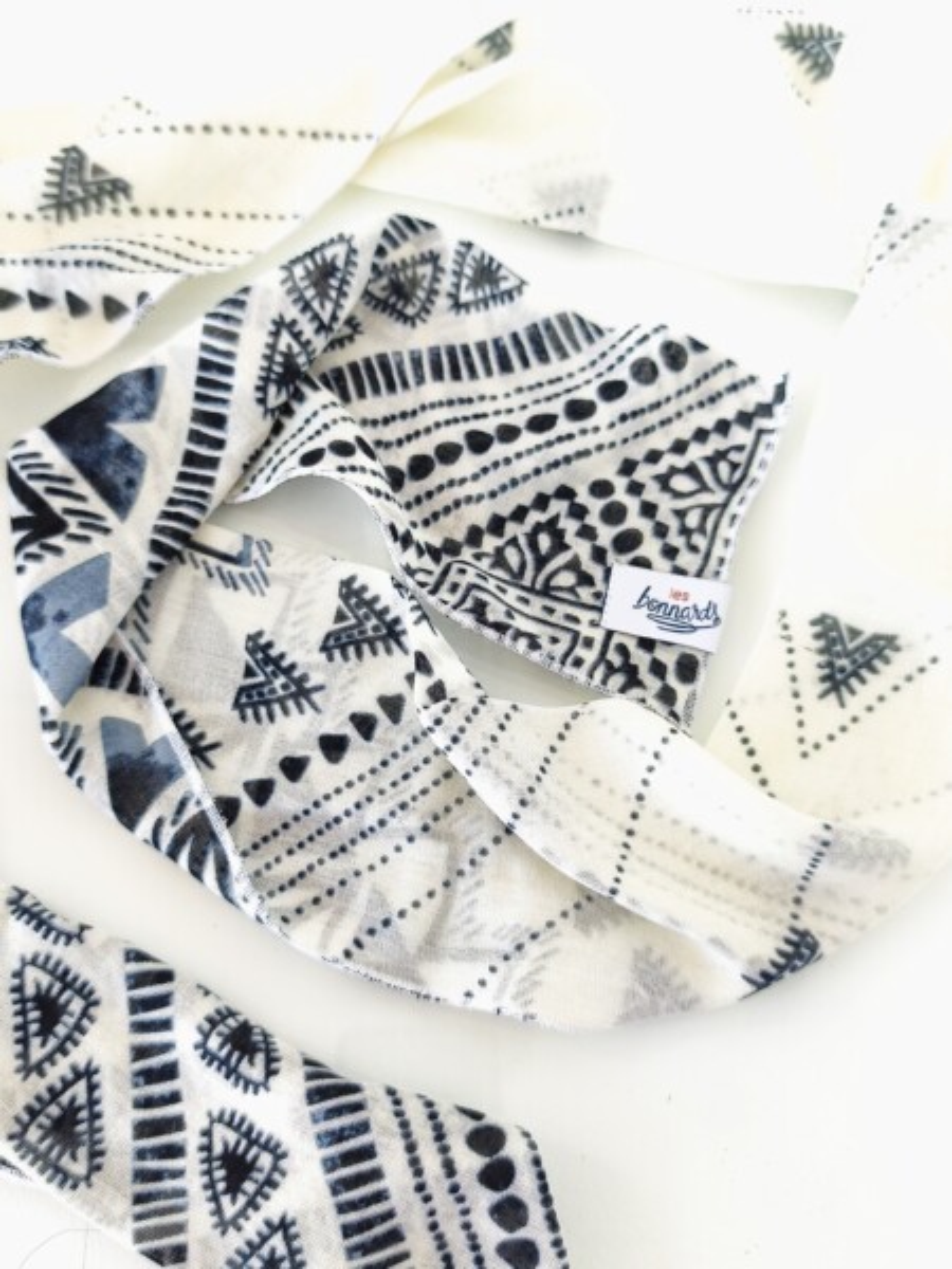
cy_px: 634
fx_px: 1173
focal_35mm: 32
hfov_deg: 44.2
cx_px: 476
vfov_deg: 56.8
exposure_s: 1/25
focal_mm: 6.14
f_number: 1.65
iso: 50
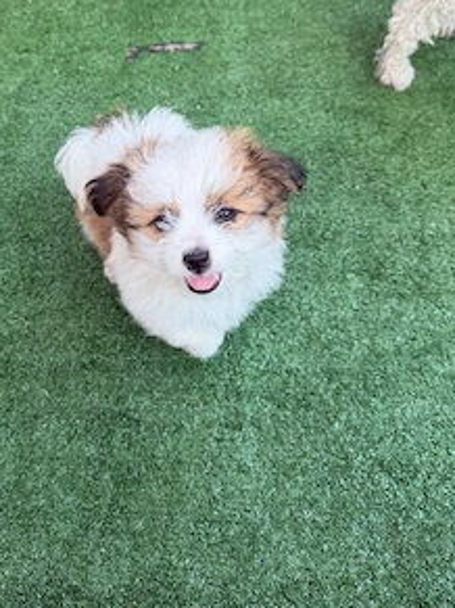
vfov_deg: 54.8
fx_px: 579
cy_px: 230
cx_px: 177
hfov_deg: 42.7
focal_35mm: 33
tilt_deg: -56.1
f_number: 1.78
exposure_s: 1/461
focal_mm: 6.76
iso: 80
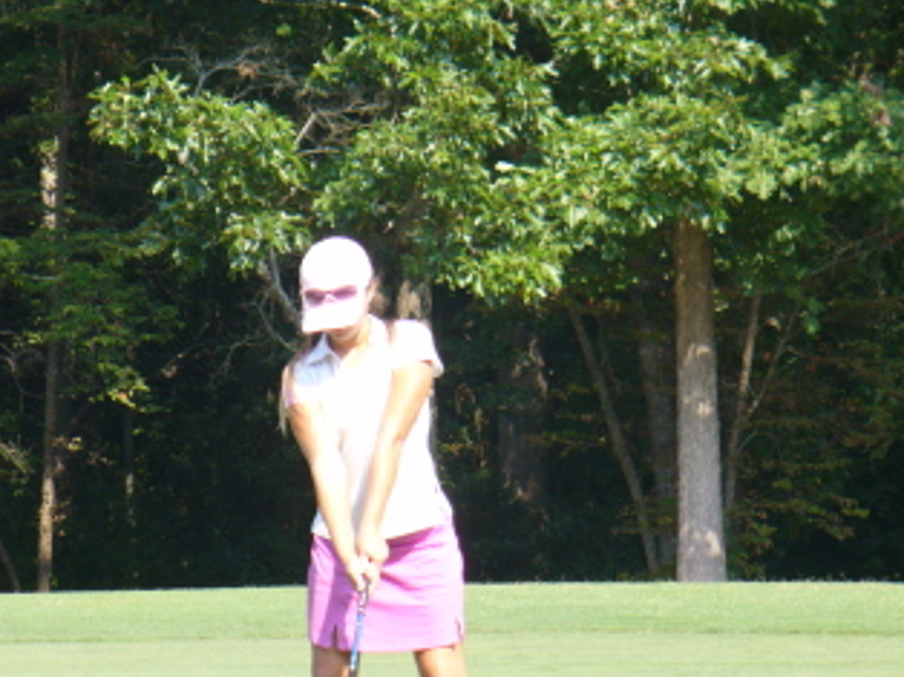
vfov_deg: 6.0
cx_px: 466
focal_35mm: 249
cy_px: 369
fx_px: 6498
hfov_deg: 8.0
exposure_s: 1/160
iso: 80
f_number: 4.5
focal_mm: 36.6
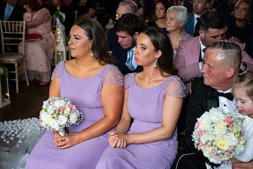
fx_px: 394
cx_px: 126
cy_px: 84
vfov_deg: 24.2
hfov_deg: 35.6
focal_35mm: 56
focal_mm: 56
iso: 800
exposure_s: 1/160
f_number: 3.5
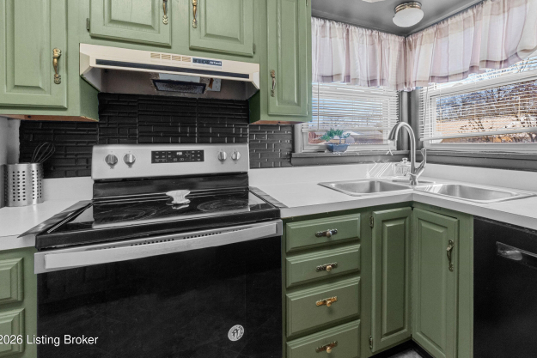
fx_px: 269
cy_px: 144
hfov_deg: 89.4
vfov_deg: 66.8
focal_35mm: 18
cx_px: 308
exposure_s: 1/5
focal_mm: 10
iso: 400
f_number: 11
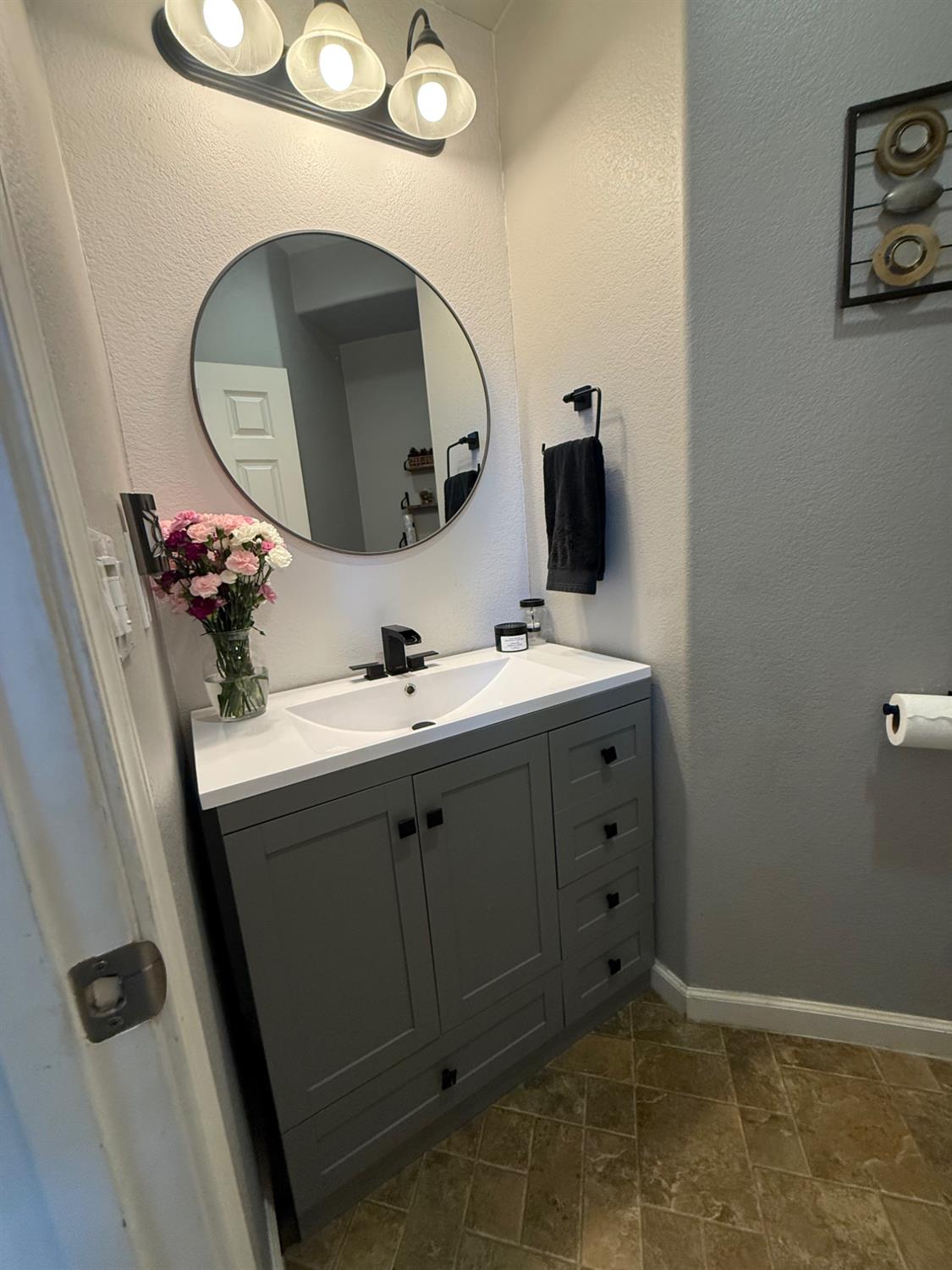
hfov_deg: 85.7
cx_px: 476
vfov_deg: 102.1
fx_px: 513
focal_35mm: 14
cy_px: 635
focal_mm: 2.22
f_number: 2.2
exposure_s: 1/120
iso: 250
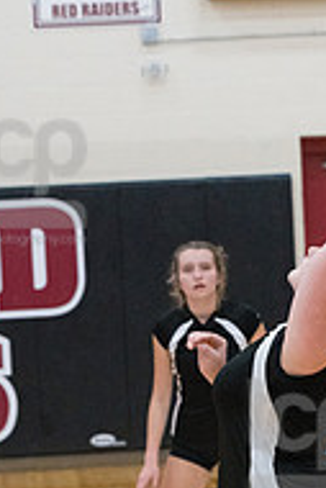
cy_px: 449
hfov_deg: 8.3
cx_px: 308
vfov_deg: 12.3
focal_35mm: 166
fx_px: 2251
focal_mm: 70
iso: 6400
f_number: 4.5
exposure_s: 1/1000
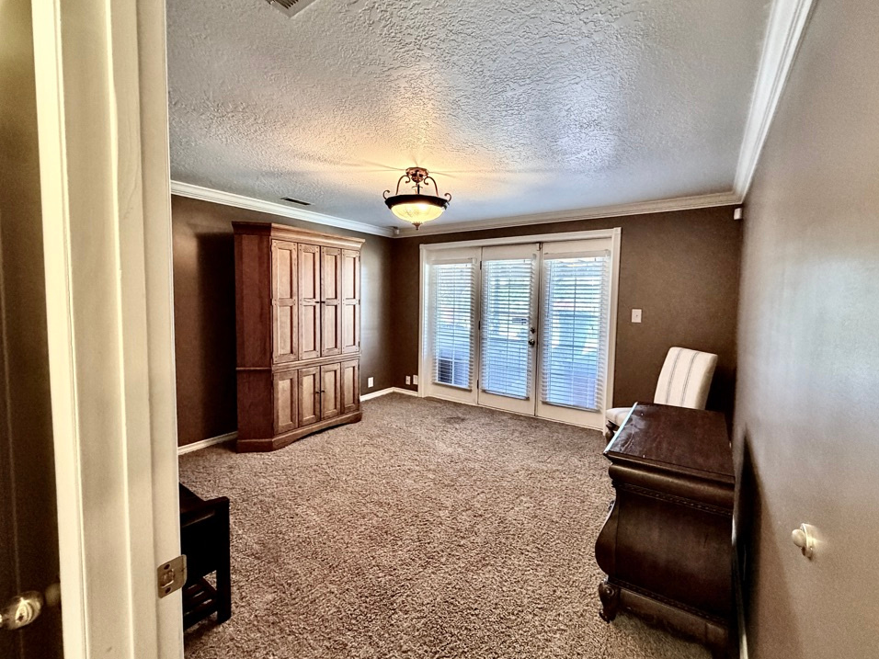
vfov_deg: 81.7
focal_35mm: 15
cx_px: 456
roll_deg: -0.3
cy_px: 320
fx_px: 381
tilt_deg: -4.9
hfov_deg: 98.1
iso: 400
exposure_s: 1/60
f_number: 2.2
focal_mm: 2.22
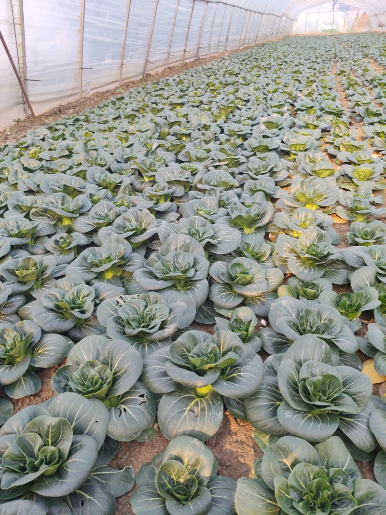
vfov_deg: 67.3
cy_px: 258
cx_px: 193
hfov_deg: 53.1
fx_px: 387
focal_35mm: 26
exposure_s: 1/429
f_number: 1.88
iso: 99
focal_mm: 4.84
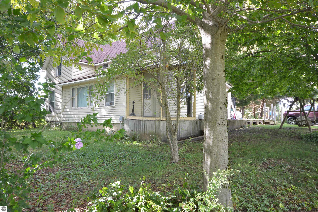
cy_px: 106
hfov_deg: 62.0
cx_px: 159
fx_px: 265
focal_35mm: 30
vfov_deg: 43.5
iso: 500
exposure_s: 1/60
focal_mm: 20
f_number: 5.6
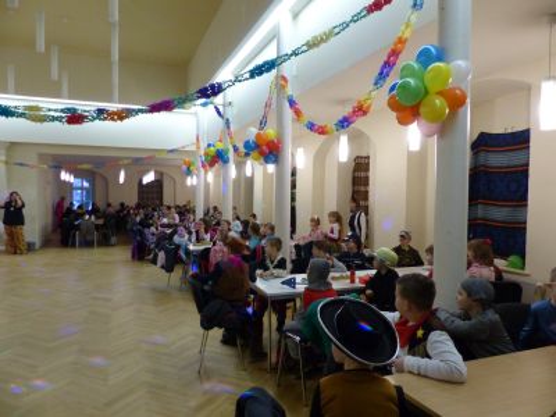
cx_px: 278
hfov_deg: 69.4
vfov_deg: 54.9
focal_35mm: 25
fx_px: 402
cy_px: 208
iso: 400
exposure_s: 1/40
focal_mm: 4.5
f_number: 2.8
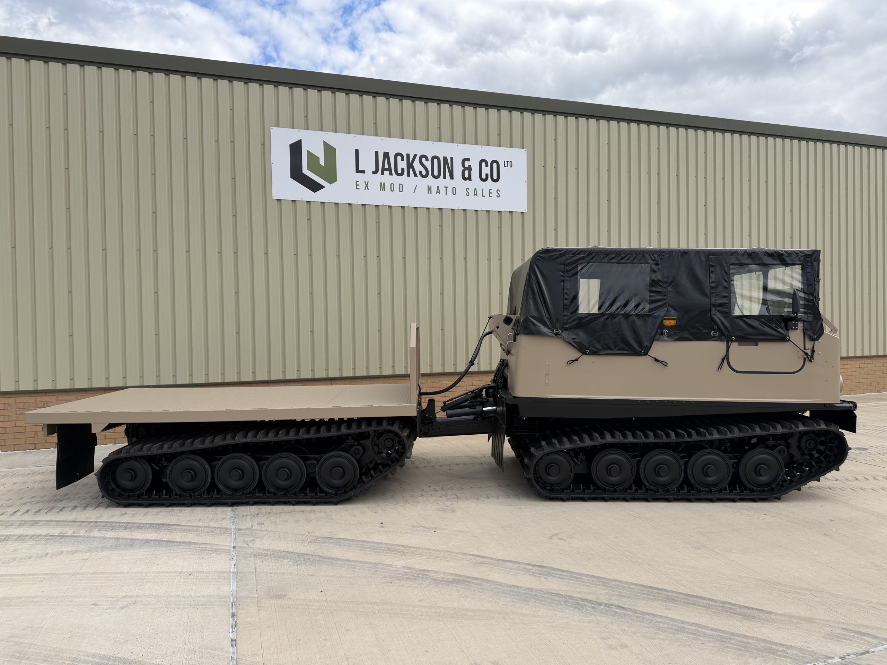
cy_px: 332
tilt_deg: -1.0
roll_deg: +1.1
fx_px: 615
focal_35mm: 24
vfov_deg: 56.8
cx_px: 444
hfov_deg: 71.6
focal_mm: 6.76
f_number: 1.78
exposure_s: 1/3279
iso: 80
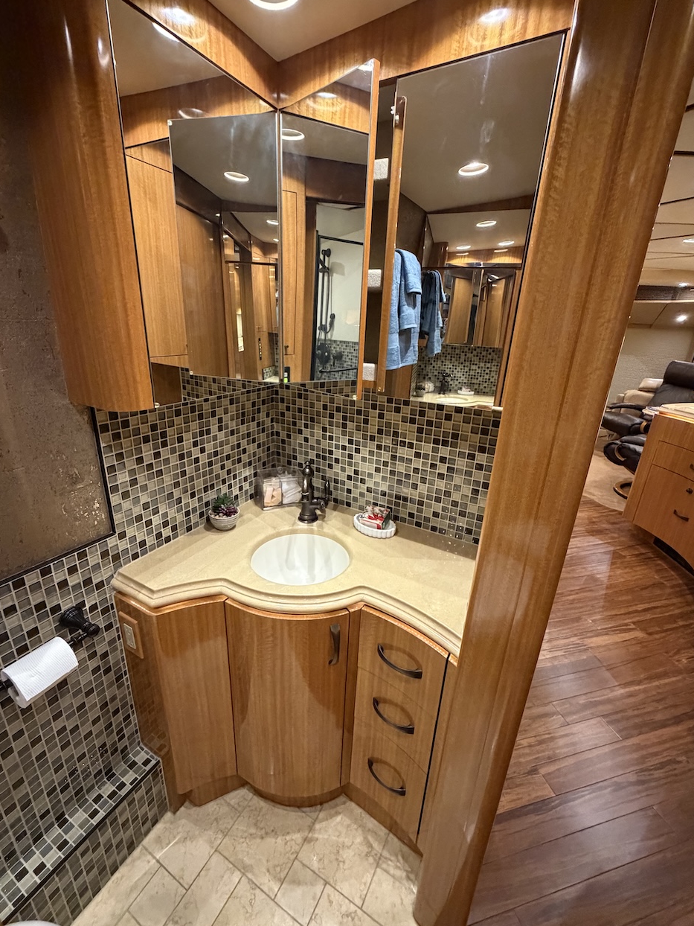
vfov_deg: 98.2
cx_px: 333
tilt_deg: -20.5
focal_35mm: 15
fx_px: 401
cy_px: 467
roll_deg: -2.0
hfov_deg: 81.7
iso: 1000
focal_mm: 2.22
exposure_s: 1/53
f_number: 2.2
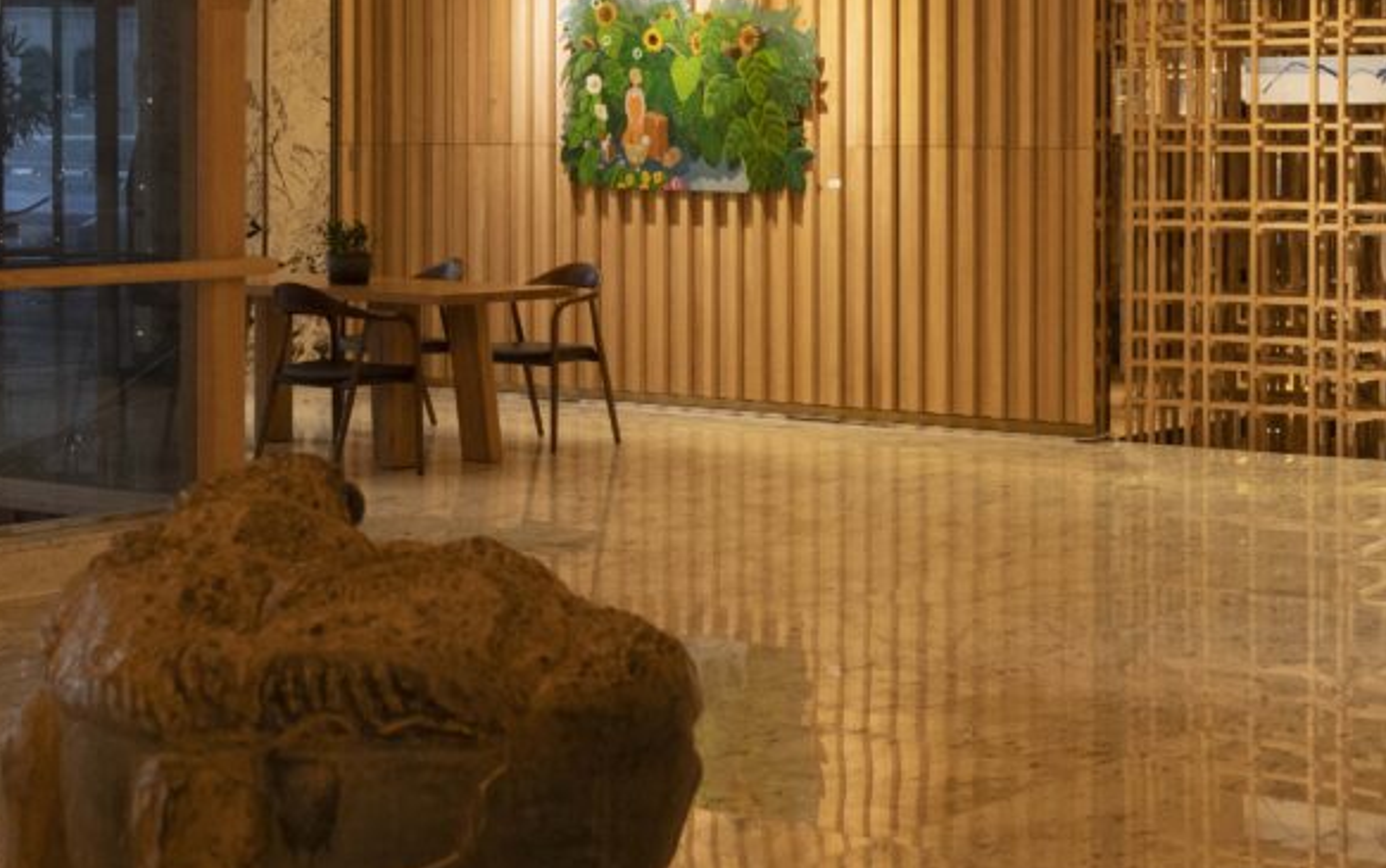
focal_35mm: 68
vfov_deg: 18.9
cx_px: 668
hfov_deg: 30.2
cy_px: 146
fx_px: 2570
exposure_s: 1/160
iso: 4000
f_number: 5
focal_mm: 38
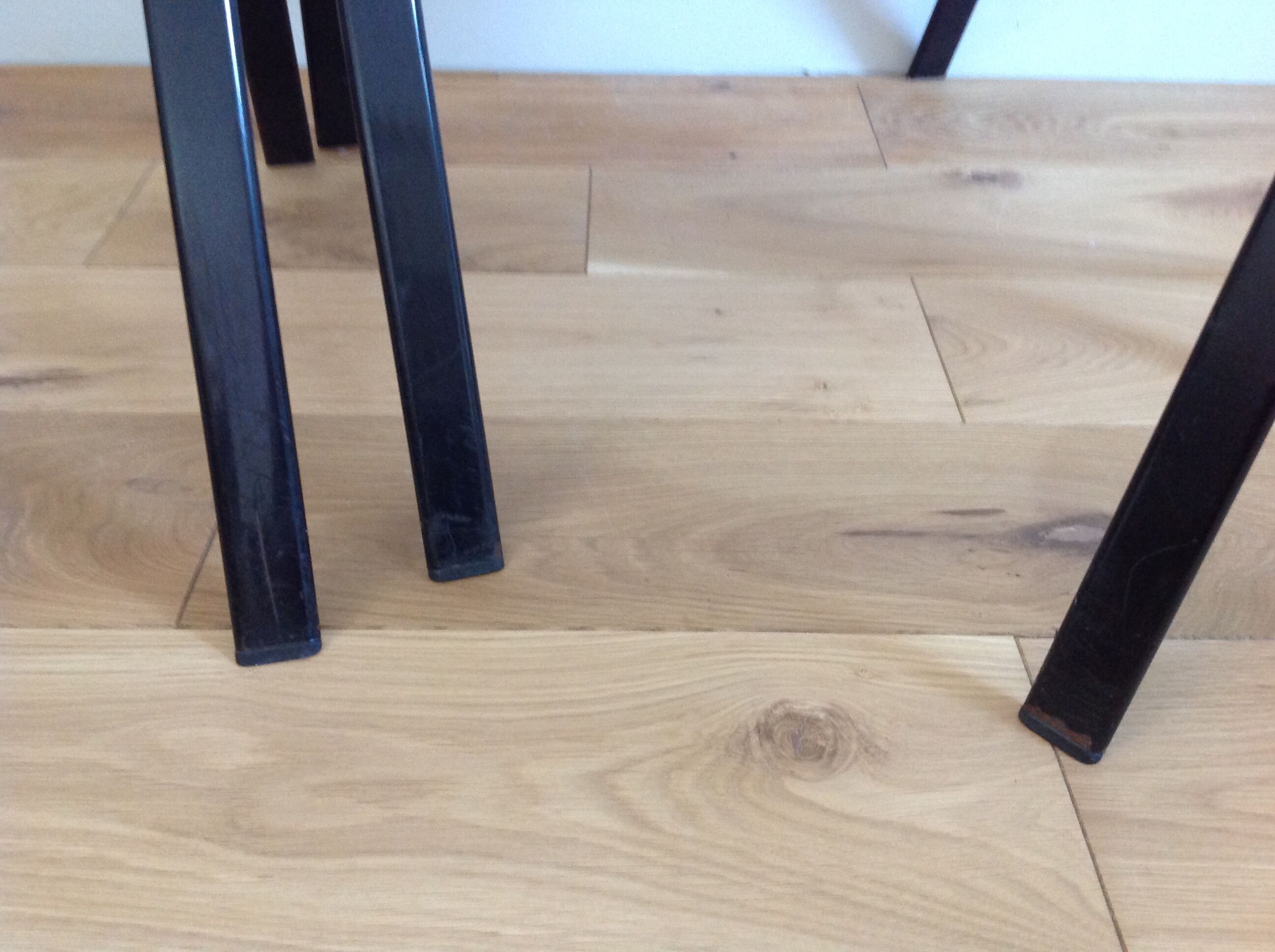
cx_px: 638
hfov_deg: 52.7
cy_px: 476
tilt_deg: -38.1
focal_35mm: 35
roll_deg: -1.1
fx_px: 1287
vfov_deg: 40.6
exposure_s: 1/15
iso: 250
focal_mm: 4.28
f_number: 2.4
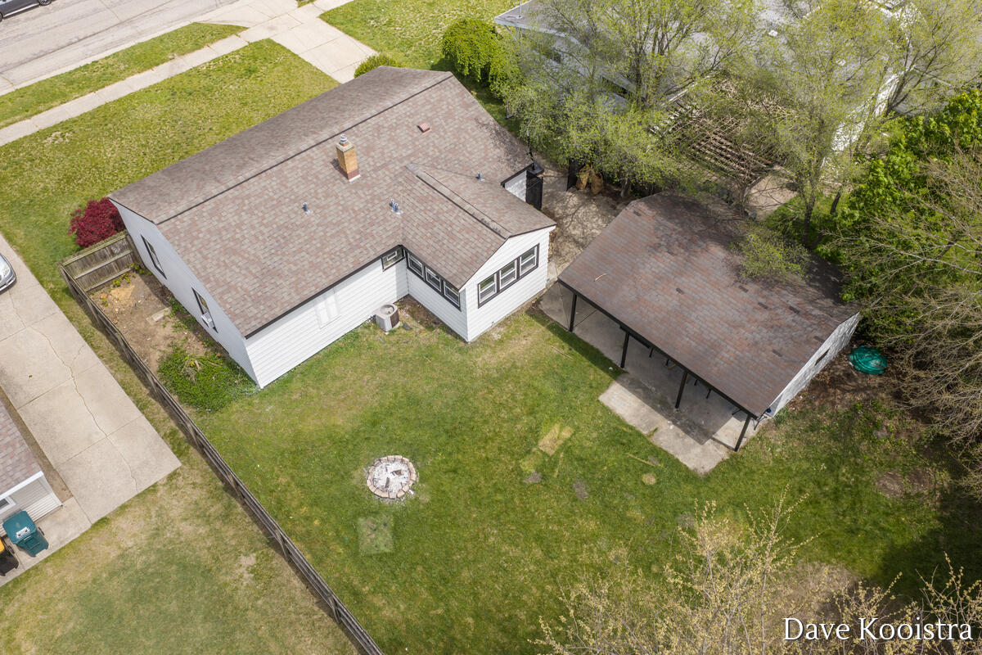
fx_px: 764
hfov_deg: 65.5
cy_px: 328
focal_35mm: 28
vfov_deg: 46.4
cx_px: 491
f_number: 5.6
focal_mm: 14.45
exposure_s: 1/160
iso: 100
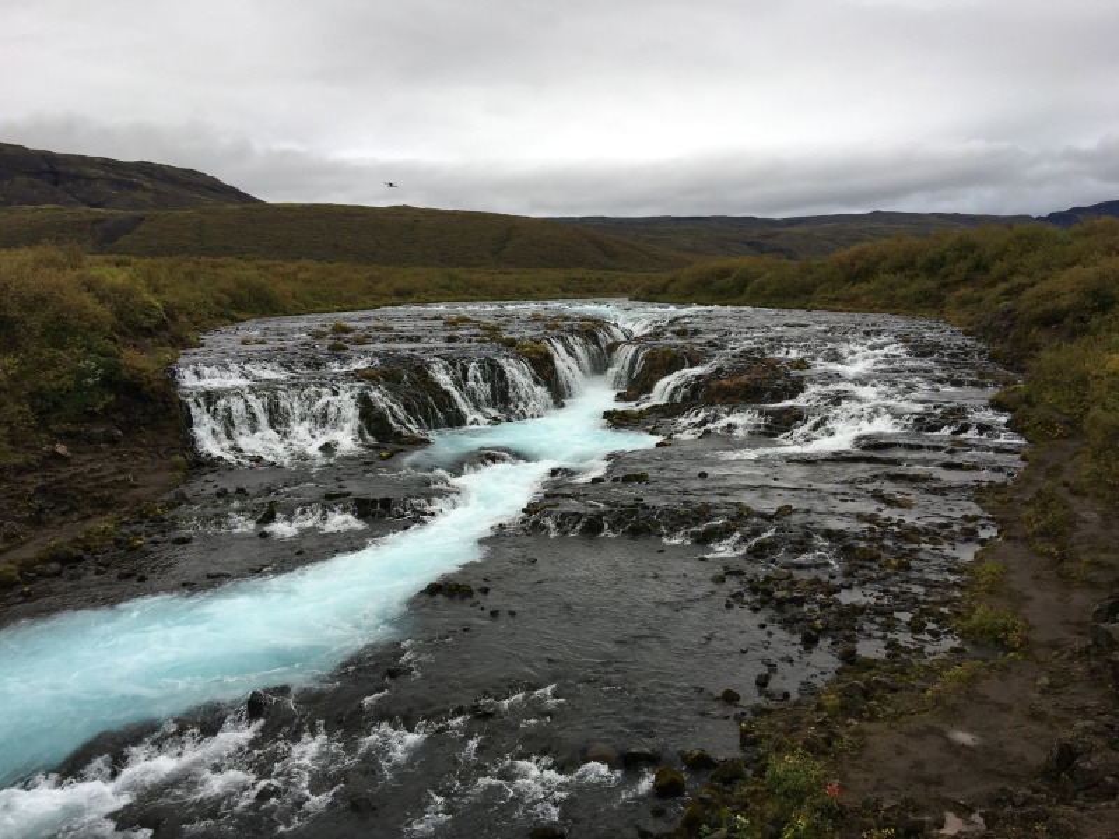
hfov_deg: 61.7
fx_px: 937
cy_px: 420
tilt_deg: -7.6
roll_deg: +0.7
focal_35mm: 29
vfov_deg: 48.2
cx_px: 560
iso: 25
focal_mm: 4.15
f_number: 2.2
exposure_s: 1/257
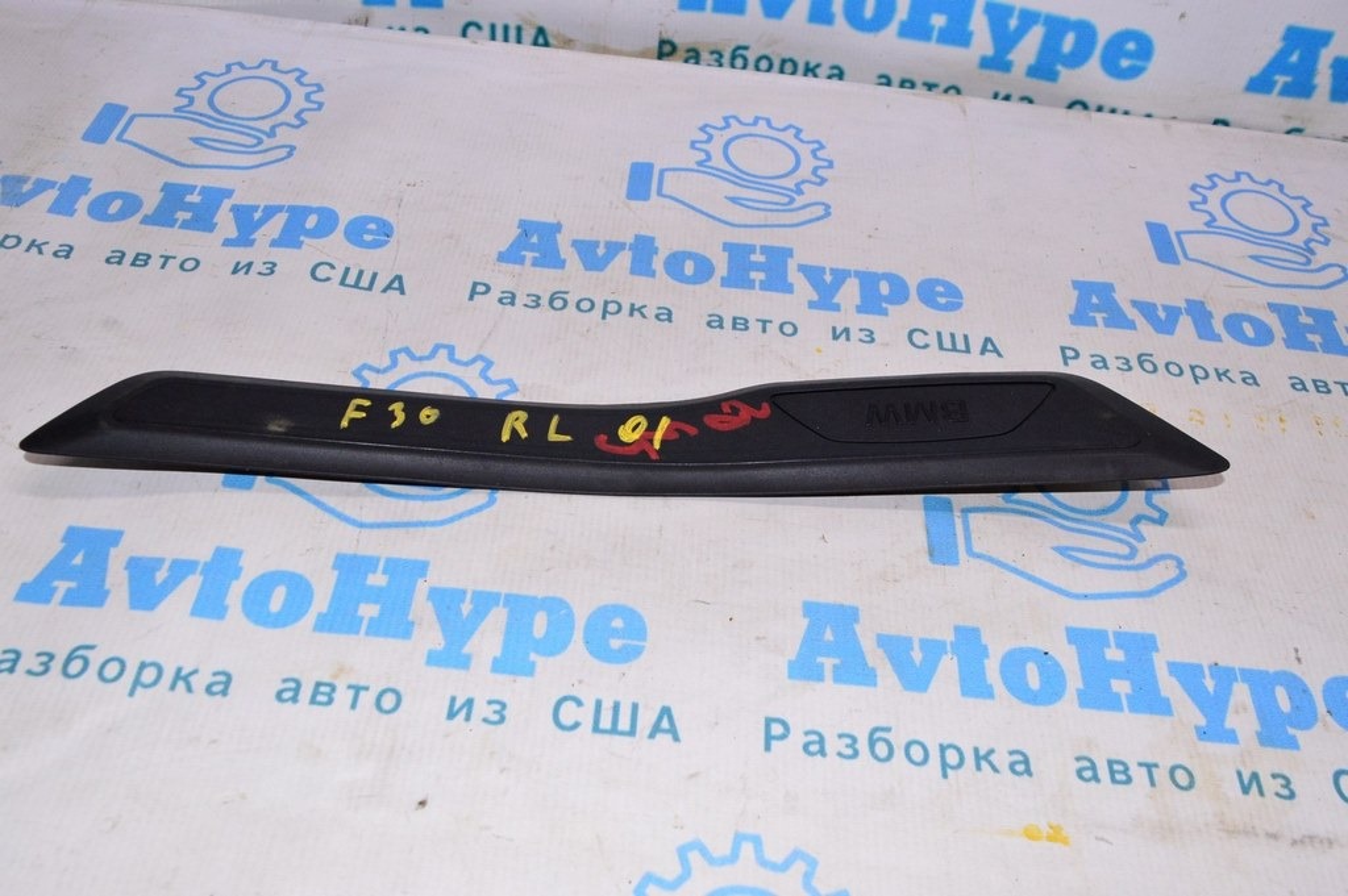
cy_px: 448
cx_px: 674
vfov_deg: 39.9
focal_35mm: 33
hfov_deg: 57.3
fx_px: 1235
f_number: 8
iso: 1600
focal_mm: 22
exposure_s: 1/200
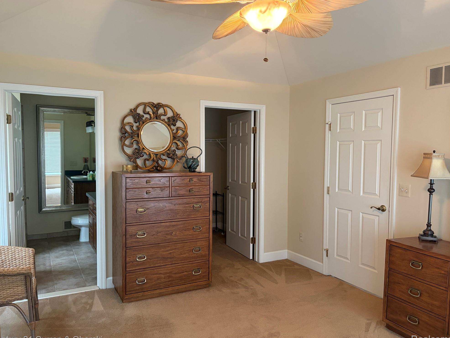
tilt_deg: -3.1
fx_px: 351
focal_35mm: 27
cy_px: 170
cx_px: 223
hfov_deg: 65.3
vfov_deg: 51.4
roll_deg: +0.4
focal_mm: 5.96
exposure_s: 1/60
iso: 250
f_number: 1.6
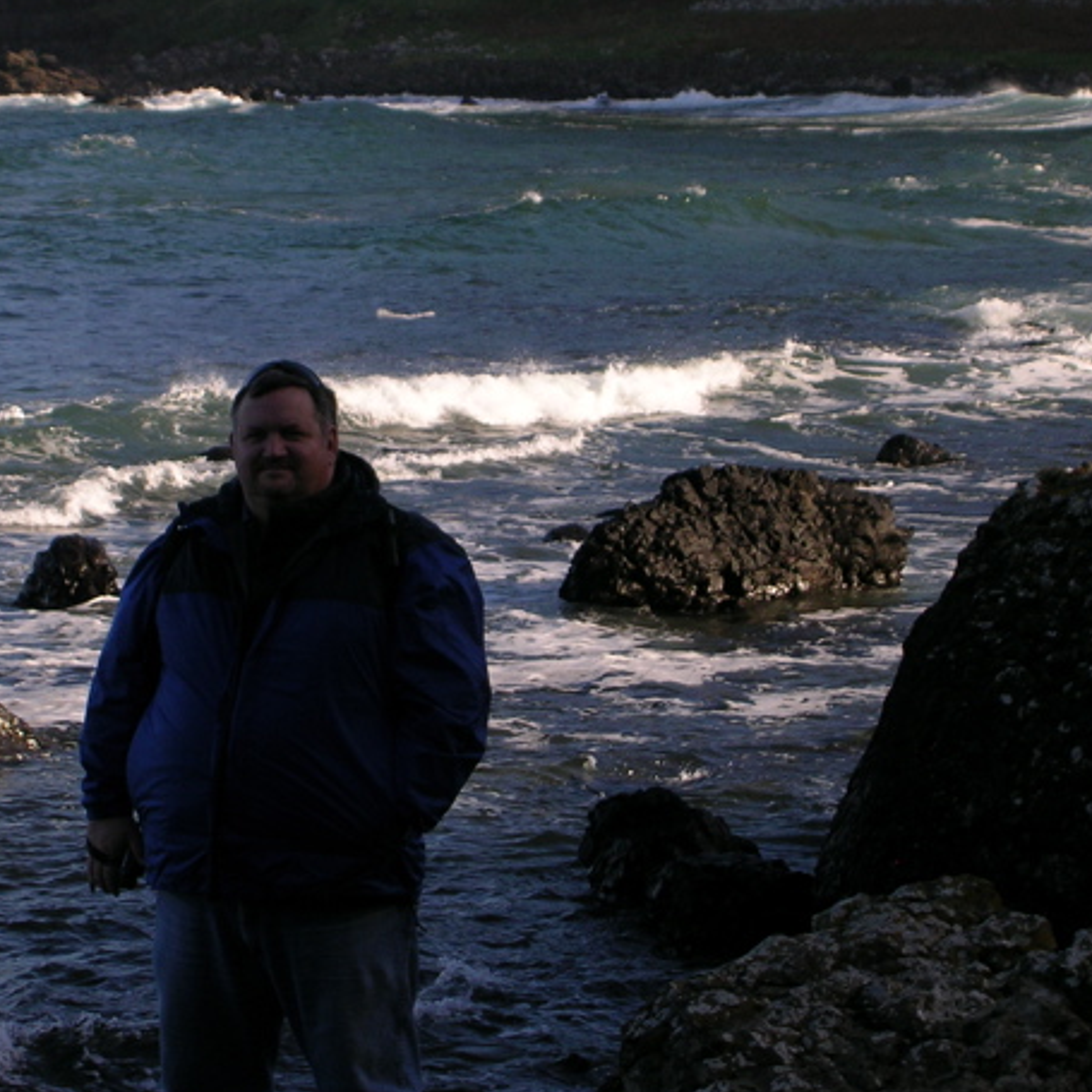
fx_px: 5104
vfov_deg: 12.2
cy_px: 528
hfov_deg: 12.2
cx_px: 358
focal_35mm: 143
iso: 50
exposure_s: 1/322
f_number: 4.9
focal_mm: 17.4
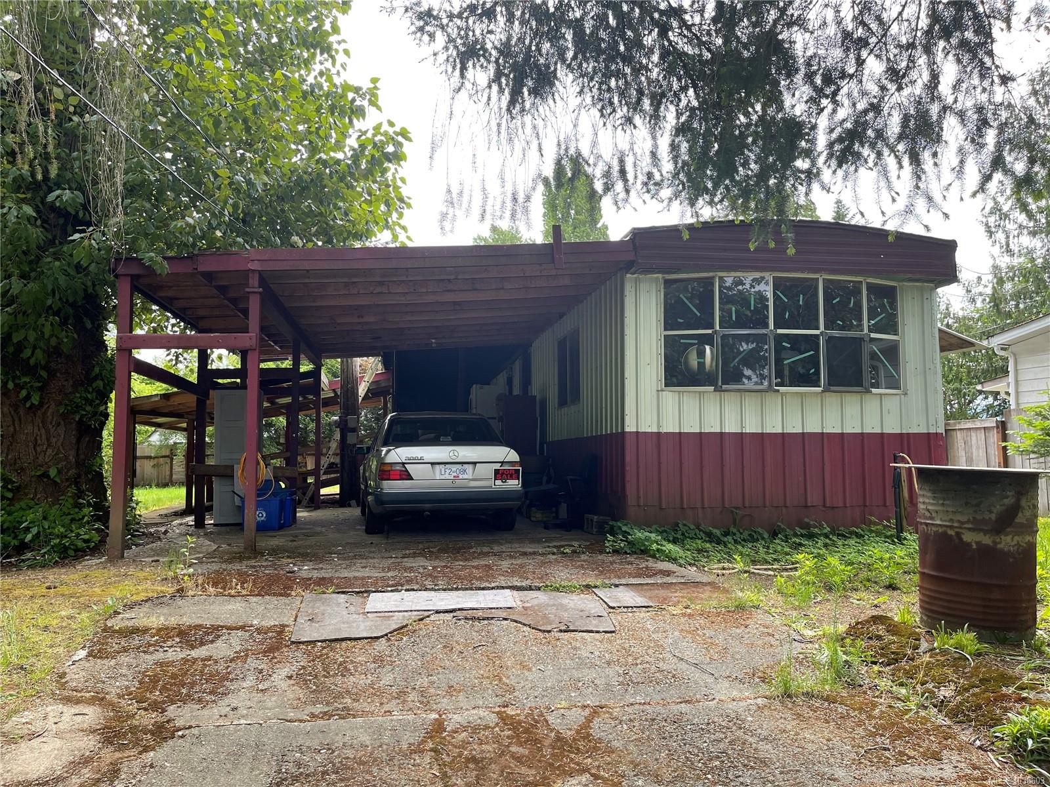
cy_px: 394
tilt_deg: +4.6
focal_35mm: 25
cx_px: 525
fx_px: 758
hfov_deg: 69.4
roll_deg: +0.8
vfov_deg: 54.9
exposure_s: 1/312
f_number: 1.6
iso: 32
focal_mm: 5.1
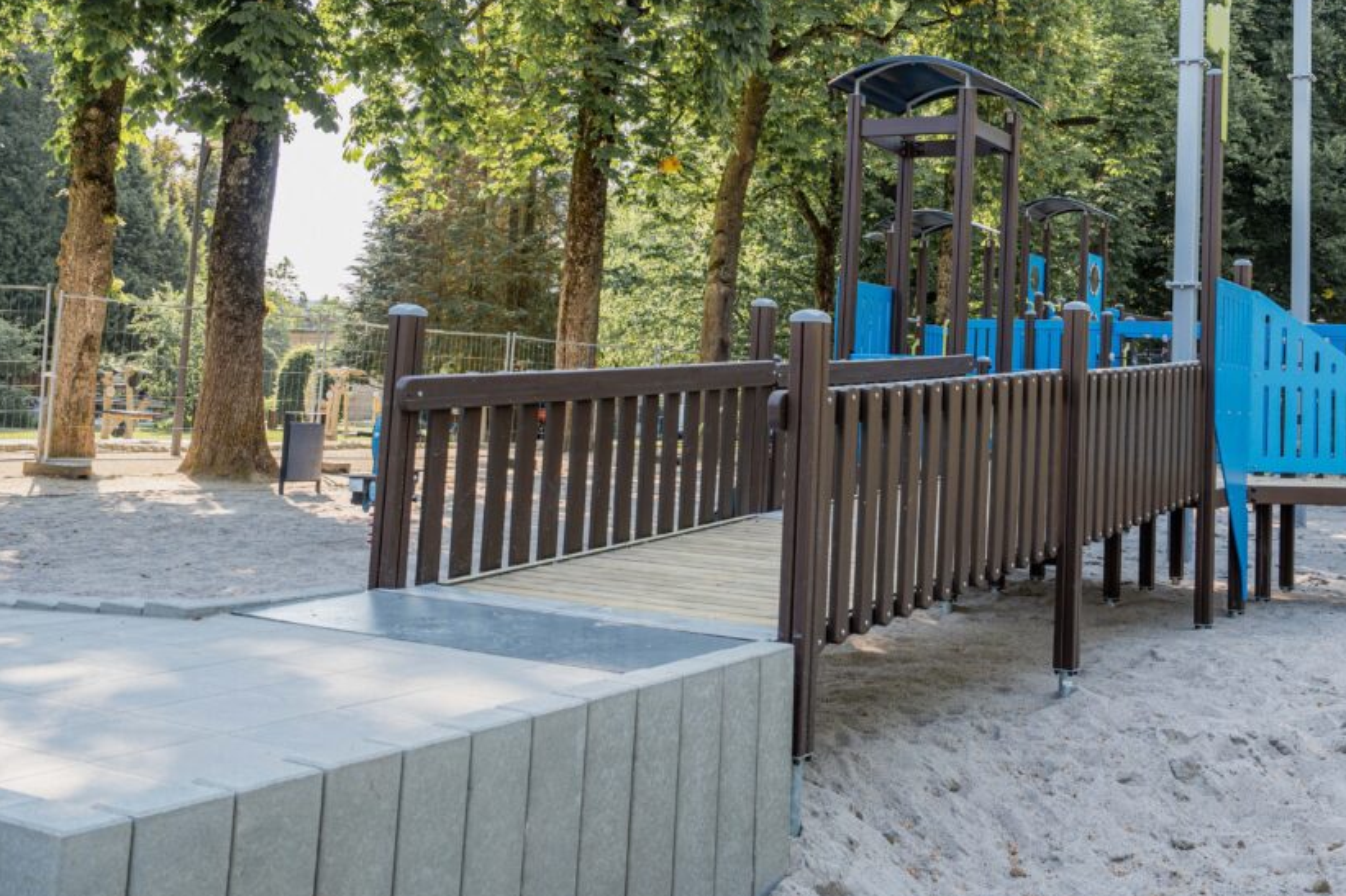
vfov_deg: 33.7
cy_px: 256
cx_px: 861
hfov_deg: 49.0
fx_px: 1458
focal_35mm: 39
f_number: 4.5
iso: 100
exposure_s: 1/125
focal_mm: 25
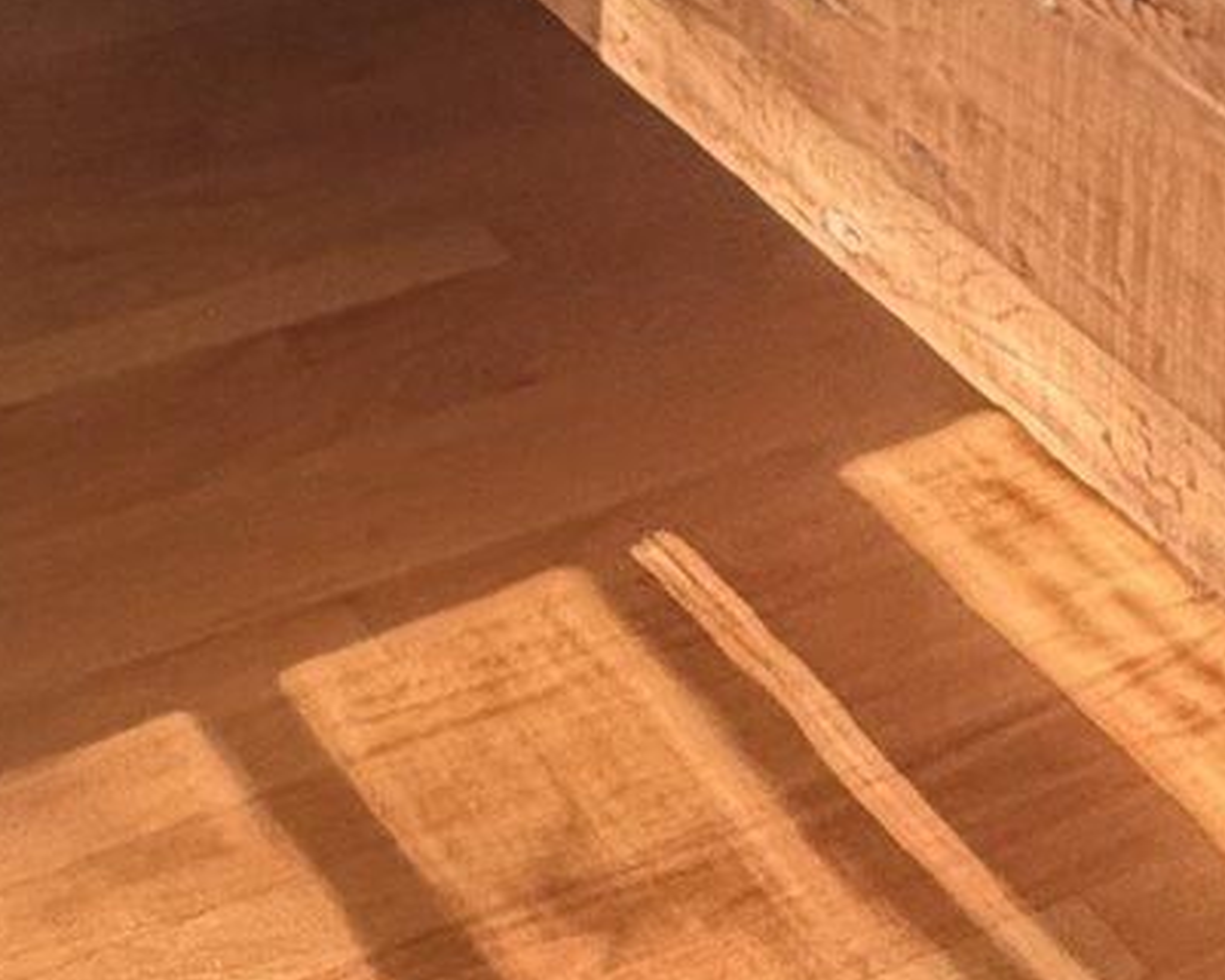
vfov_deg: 12.1
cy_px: -1292
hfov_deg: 18.2
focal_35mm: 105
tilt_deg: -6.9
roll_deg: -1.0
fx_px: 3807
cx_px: 812
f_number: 2.2
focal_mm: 2.22
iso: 200
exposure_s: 1/121
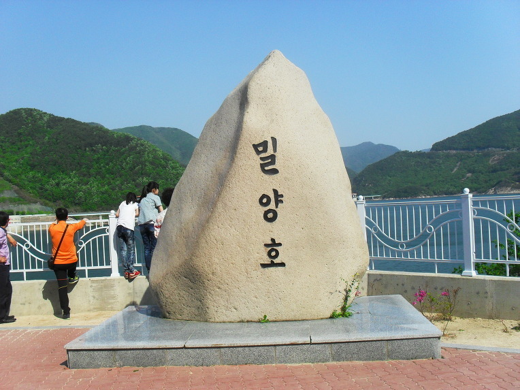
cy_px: 195
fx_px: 526
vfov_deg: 40.7
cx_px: 260
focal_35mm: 35
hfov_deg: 52.6
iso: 100
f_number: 8.4
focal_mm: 6.3
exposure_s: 1/350
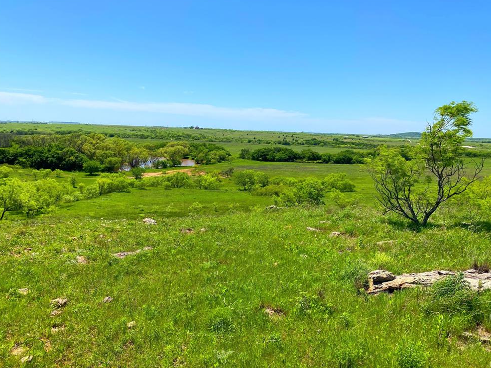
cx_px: 248
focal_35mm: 27
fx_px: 383
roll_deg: -2.8
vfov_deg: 51.4
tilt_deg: -7.6
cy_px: 185
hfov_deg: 65.3
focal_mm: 4.25
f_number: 1.8
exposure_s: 1/3300
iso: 32
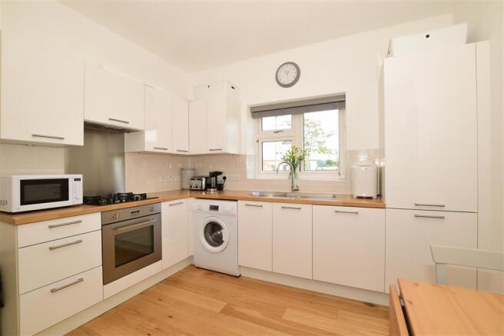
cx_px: 252
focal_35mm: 15
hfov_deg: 100.4
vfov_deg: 77.3
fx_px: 210
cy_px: 168
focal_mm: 10
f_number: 7.1
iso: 400
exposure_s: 1/200
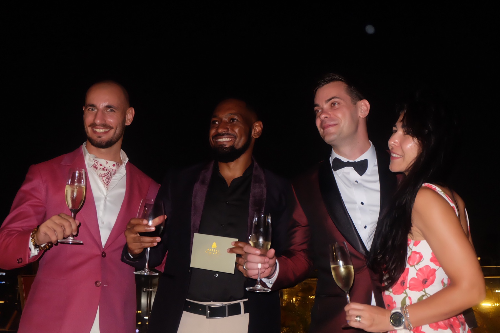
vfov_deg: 27.5
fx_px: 681
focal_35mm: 49
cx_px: 250
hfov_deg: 40.3
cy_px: 166
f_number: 5
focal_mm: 32.5
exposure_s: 1/30
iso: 3200
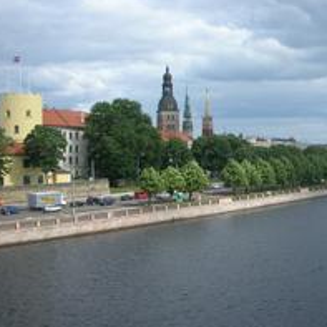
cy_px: 159
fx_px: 588
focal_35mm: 55
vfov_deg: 31.1
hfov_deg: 30.5
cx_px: 252
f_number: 8.5
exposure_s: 1/66.6
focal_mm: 5.8
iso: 50
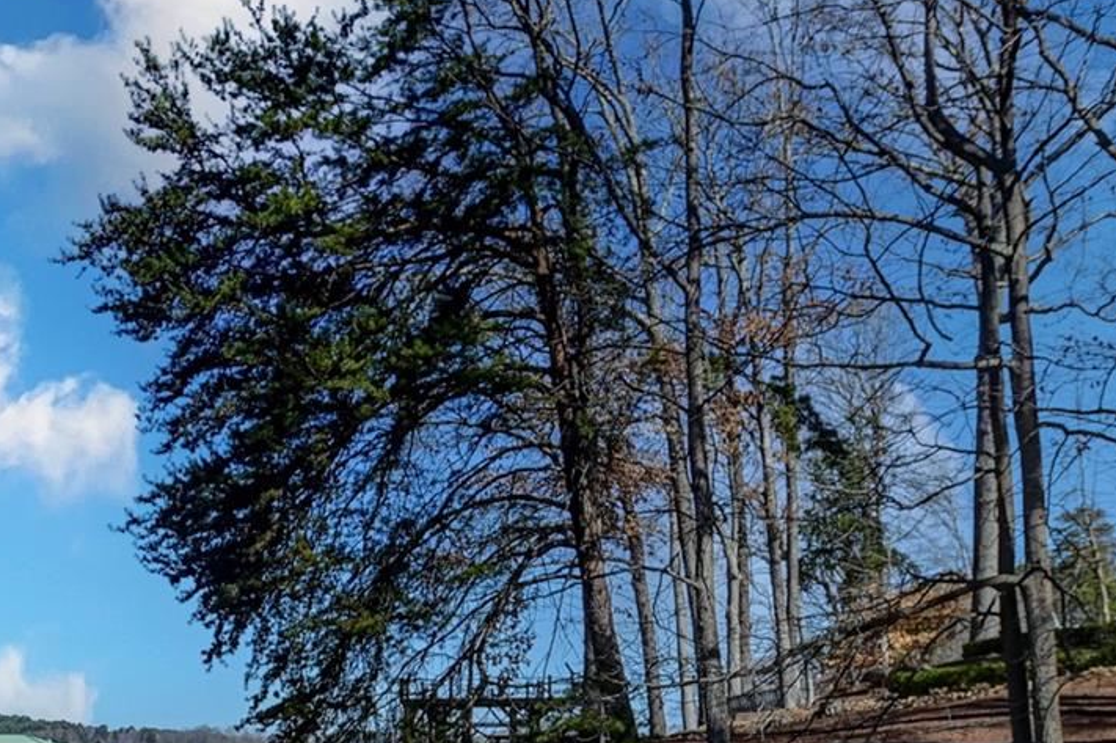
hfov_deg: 37.4
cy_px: 774
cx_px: 85
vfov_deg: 25.8
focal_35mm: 49
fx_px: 1518
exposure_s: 1/4000
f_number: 4
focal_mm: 17
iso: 250
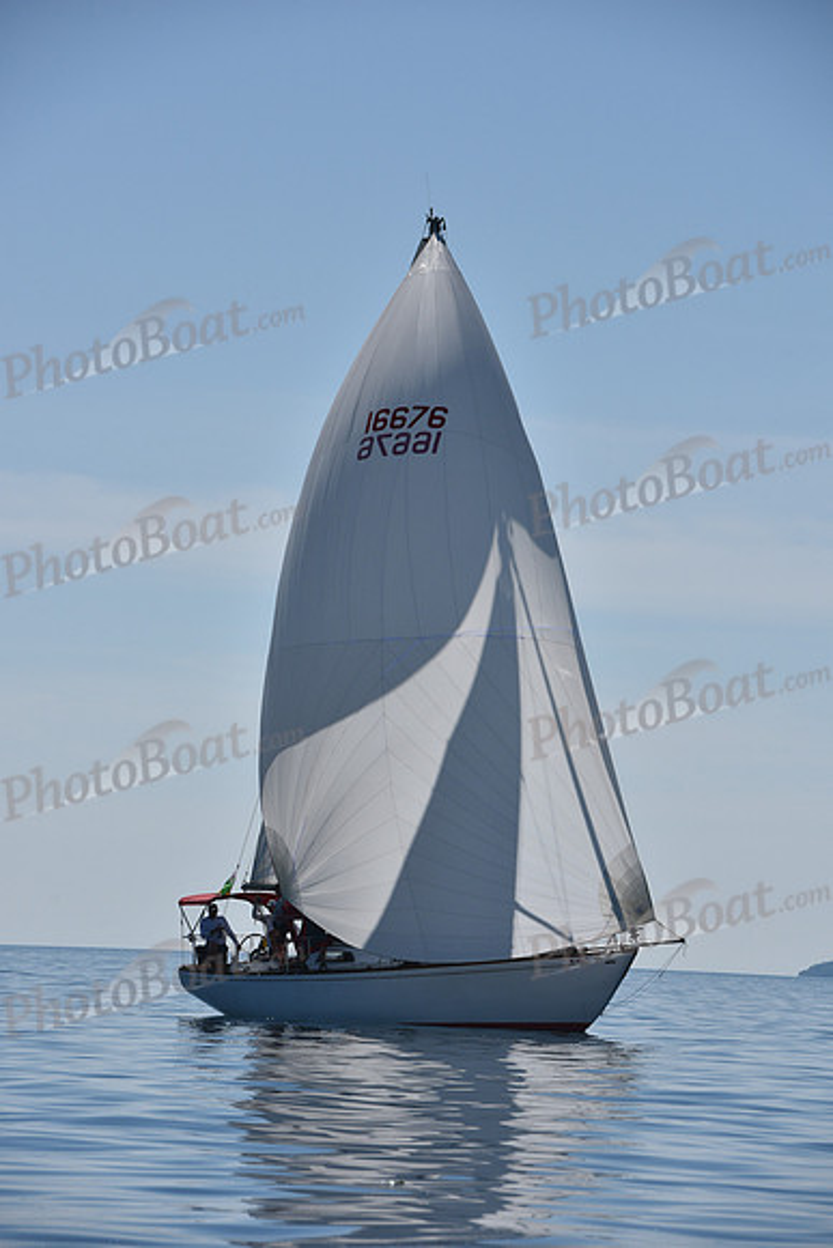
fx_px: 5550
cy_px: 624
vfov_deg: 12.8
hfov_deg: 8.6
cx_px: 416
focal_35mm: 160
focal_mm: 160
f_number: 9
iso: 250
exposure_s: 1/800
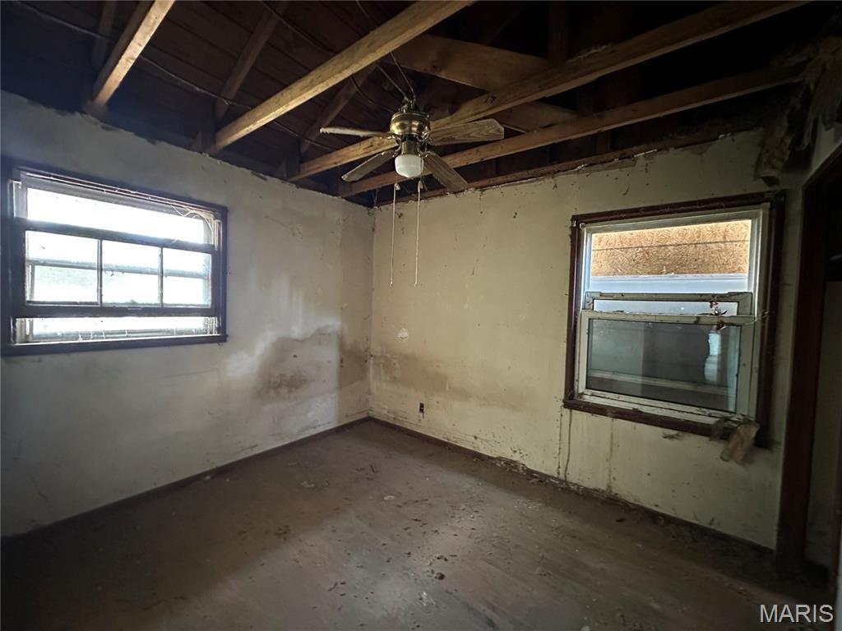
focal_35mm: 14
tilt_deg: -1.6
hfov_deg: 102.1
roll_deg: -1.9
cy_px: 316
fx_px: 341
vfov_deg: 85.7
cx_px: 421
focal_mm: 2.22
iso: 1250
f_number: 2.2
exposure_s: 1/38
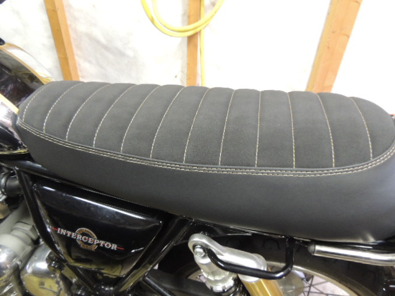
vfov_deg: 56.8
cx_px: 198
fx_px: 274
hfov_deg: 71.6
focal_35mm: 24
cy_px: 148
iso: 400
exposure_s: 1/10
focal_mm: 4.3
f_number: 3
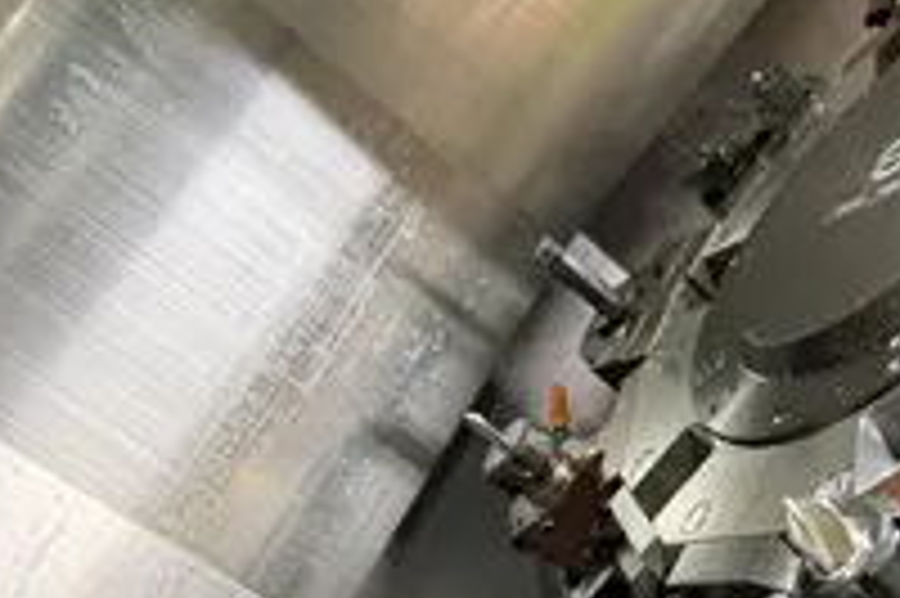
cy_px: 629
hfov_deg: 38.4
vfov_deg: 25.3
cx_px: 698
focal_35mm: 50
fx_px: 1249
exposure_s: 1/60
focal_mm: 6.76
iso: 250
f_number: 1.78
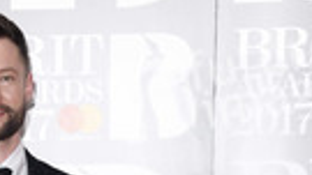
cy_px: 435
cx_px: 17
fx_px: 1597
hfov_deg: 11.1
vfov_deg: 6.0
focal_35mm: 193
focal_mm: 62
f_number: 5.6
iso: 400
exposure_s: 1/250
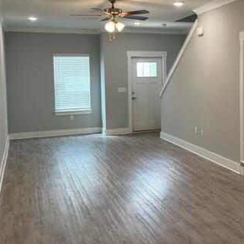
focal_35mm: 46
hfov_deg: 36.2
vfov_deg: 36.6
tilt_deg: -4.0
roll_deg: +0.7
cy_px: 95
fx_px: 367
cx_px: 173
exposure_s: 1/120
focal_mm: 5.7
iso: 64
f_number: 1.5
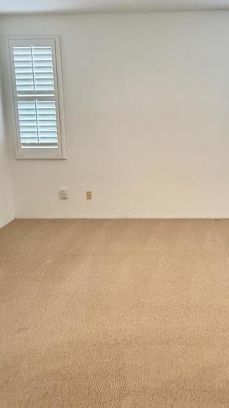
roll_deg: +0.7
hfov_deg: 41.6
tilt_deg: -8.4
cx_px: 173
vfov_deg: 69.1
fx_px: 292
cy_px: 162
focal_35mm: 27
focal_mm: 2.22
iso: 500
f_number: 2.2
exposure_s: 1/120
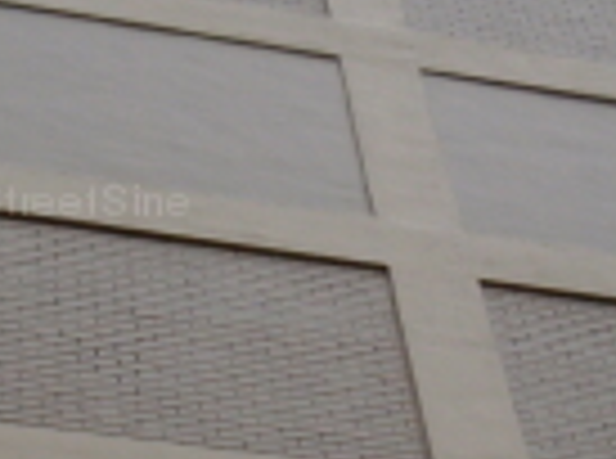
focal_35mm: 149
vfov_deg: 9.9
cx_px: 265
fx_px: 2645
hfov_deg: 13.3
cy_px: 207
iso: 80
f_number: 5.6
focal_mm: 6.2
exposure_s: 1/160
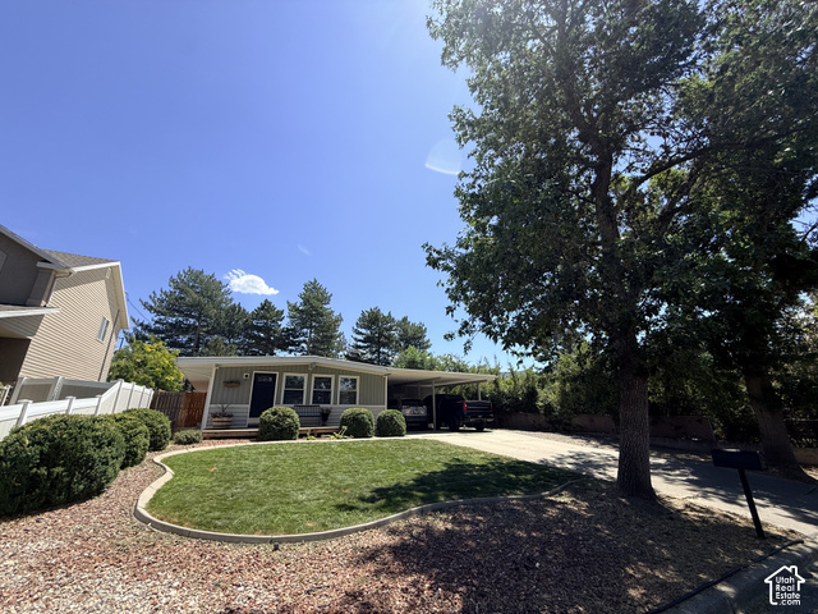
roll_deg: +0.6
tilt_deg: +18.8
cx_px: 409
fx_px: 331
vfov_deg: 85.7
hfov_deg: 102.1
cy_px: 307
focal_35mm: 14
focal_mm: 2.22
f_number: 2.2
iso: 50
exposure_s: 1/1698
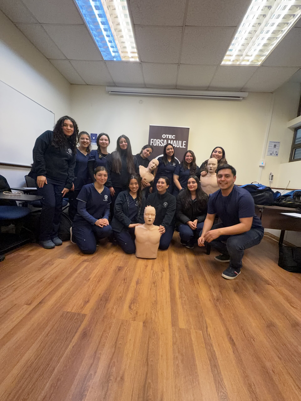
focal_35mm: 14
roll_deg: -5.3
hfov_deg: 85.7
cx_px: 150
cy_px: 200
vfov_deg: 102.1
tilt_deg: -7.1
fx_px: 162
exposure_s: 1/50
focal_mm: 2.22
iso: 250
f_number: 2.2
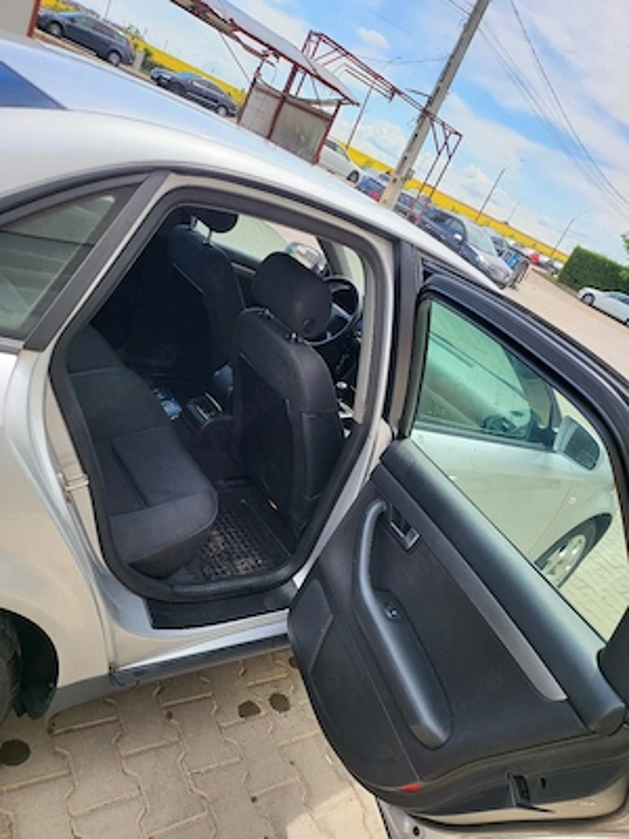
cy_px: 420
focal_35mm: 24
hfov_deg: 56.8
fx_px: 581
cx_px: 314
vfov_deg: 71.6
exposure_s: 1/1000
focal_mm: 5
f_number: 1.8
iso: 40
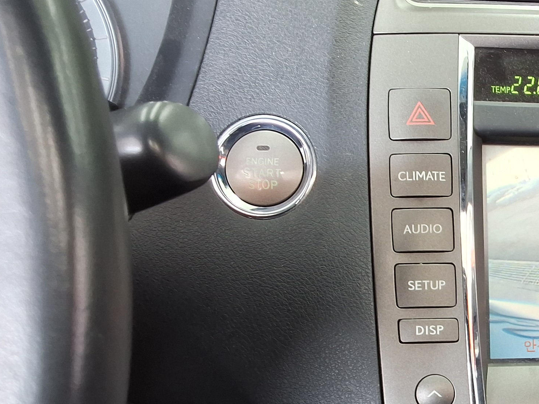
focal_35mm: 62
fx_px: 966
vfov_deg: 23.1
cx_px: 593
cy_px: 360
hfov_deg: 28.4
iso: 50
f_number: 1.9
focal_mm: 2.91
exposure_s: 1/40
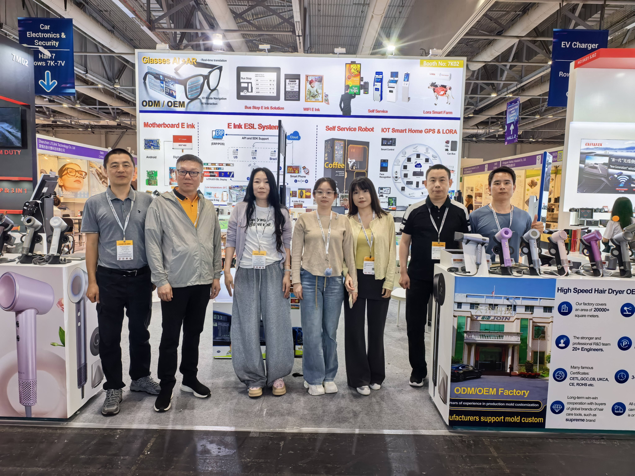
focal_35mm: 24
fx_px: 440
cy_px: 238
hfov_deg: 71.6
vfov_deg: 56.8
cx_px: 318
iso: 160
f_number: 4
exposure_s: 1/100
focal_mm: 6.98
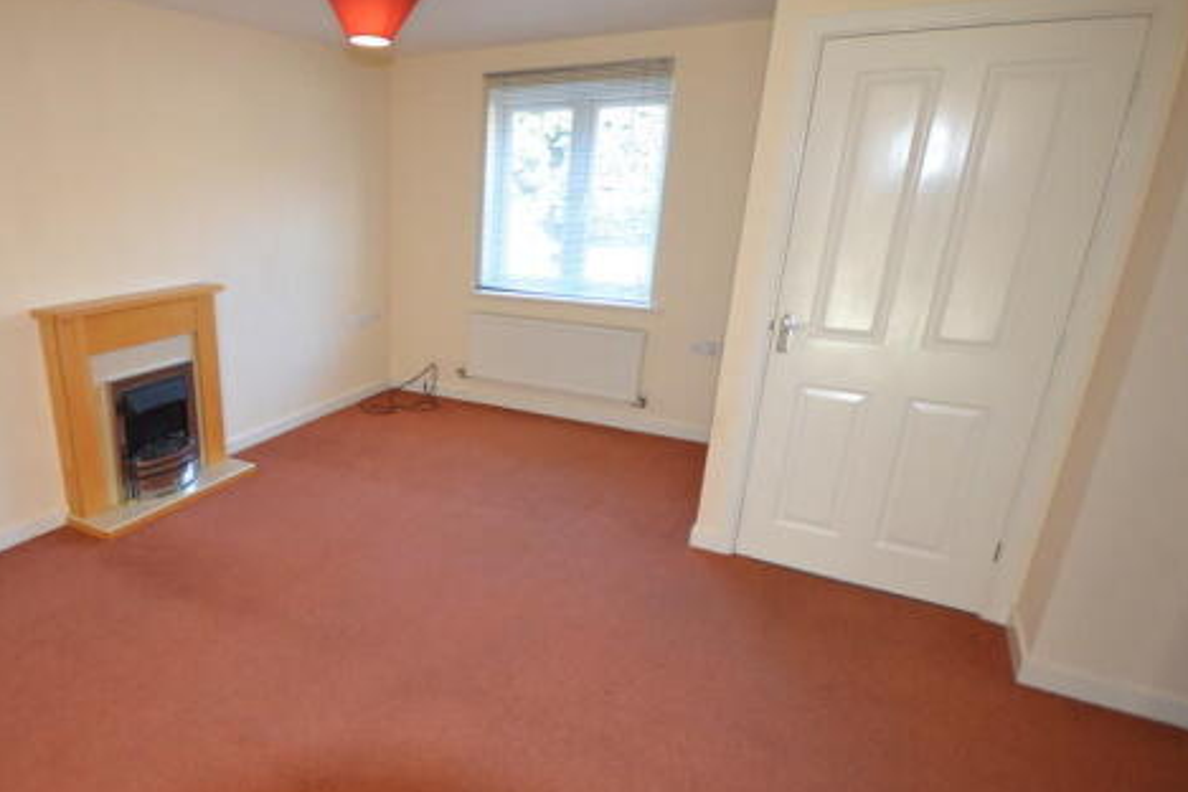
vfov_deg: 59.4
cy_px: 423
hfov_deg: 78.1
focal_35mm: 21
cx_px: 380
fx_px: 693
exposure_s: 1/60
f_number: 4
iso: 900
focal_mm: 10
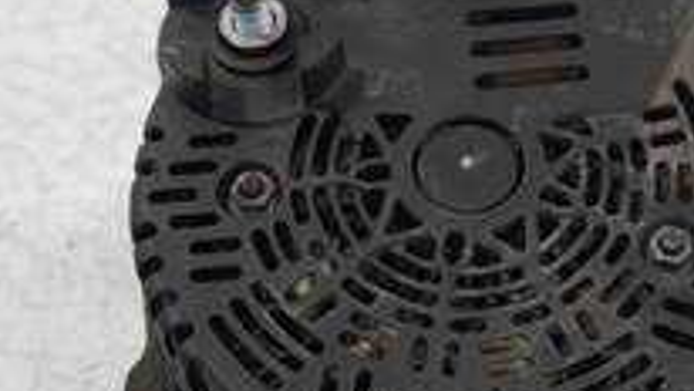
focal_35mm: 71
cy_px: 239
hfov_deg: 29.3
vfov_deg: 17.0
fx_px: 1307
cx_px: 509
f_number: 3.5
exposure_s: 1/125
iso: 1000
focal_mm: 14
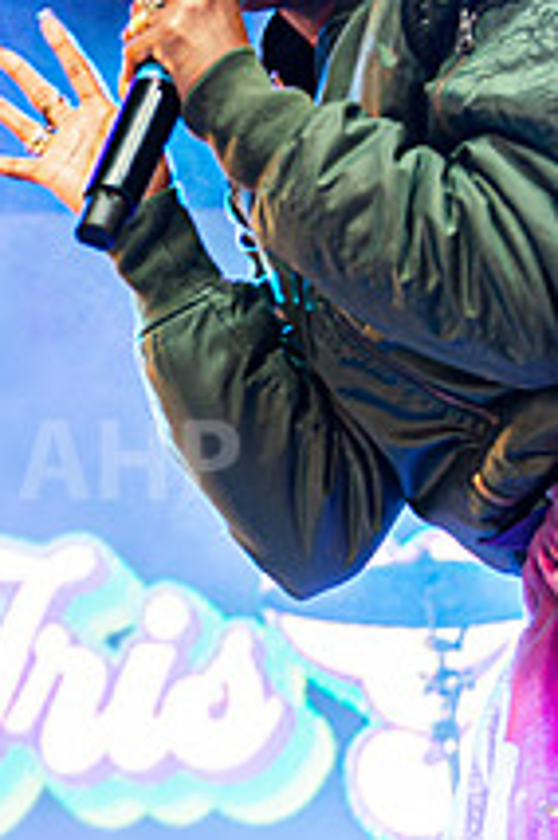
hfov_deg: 9.1
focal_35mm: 148
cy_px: 106
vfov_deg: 13.8
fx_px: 3452
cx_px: -160
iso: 800
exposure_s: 1/100
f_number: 2.8
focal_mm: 42
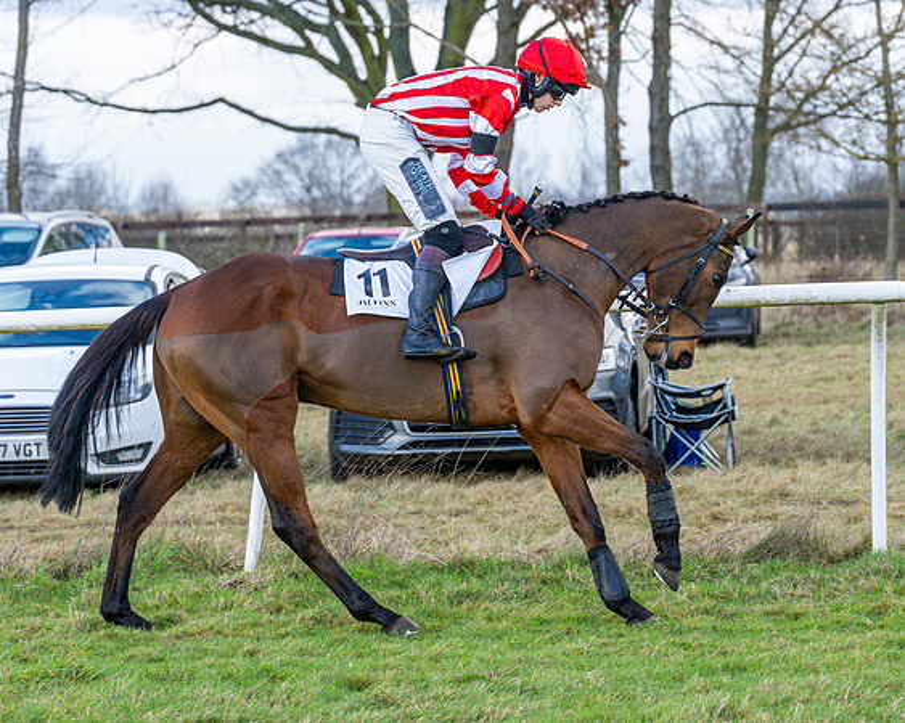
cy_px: 400
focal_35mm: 199
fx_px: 5319
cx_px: 456
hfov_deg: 9.7
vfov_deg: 7.8
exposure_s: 1/1250
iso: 500
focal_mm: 93
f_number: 4
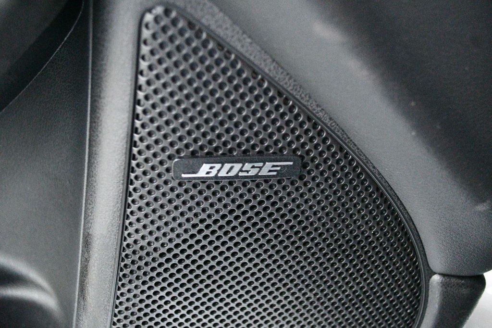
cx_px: 246
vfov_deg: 34.2
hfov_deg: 49.6
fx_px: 533
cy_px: 164
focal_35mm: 39
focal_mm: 26
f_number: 4.2
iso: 12800
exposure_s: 1/40
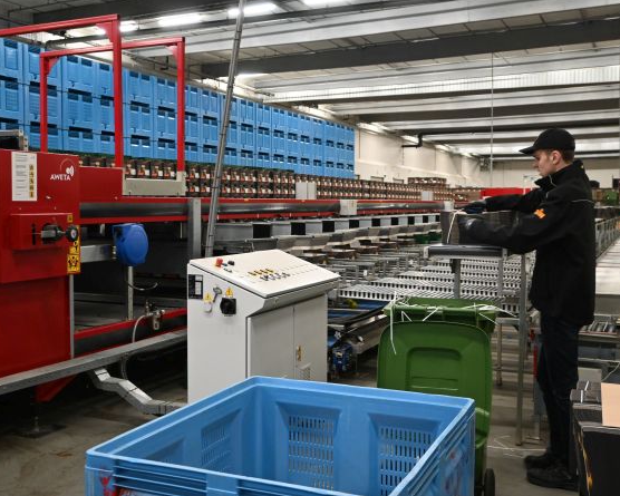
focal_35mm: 41
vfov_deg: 36.5
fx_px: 752
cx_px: 282
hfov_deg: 44.7
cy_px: 246
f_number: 4.2
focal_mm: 24
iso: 1400
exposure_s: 1/40
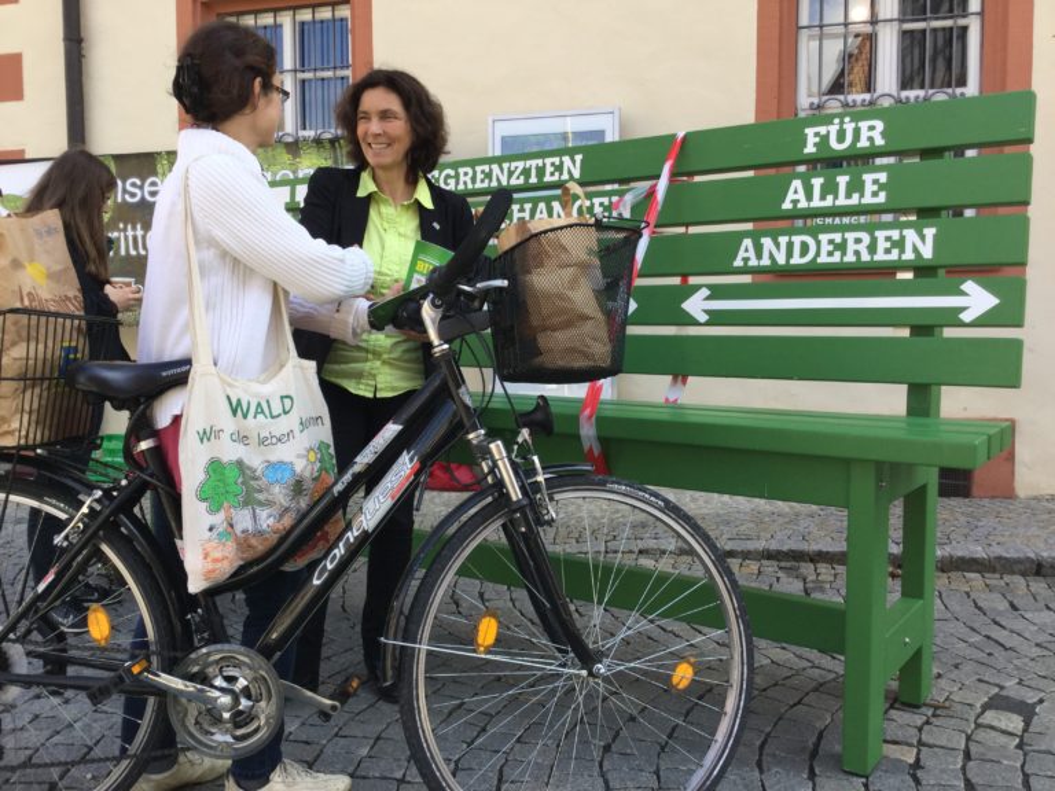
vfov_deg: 45.4
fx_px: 945
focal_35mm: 31
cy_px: 396
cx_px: 528
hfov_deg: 58.4
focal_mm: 3.3
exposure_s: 1/212
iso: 25
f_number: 2.4
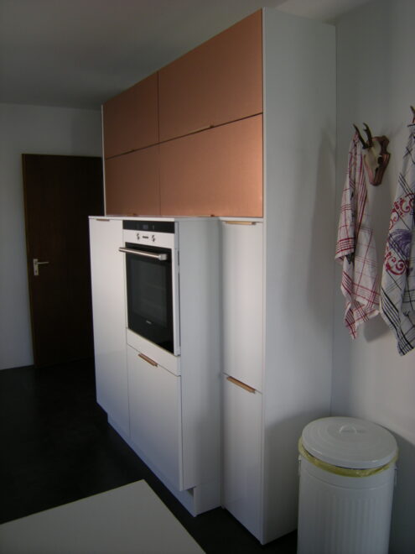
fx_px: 448
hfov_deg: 49.7
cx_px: 208
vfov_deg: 63.4
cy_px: 277
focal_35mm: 28
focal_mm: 4.7
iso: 84
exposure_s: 1/51.5
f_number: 2.8
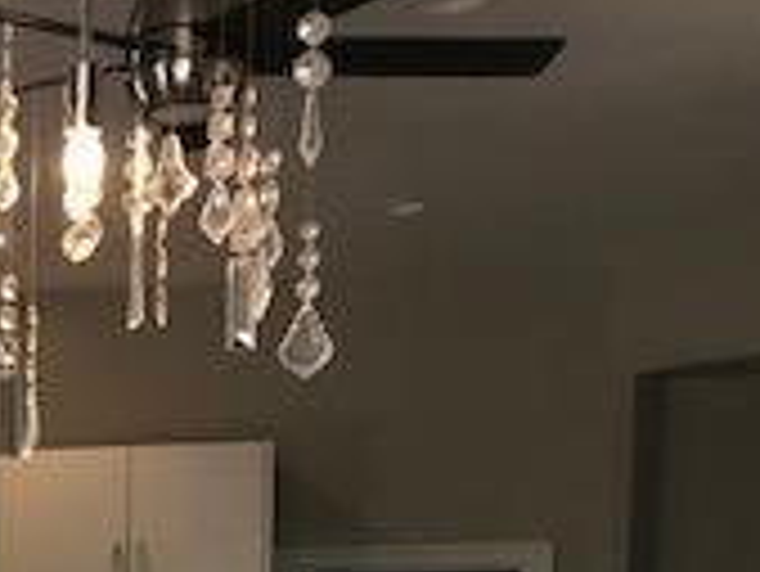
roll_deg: -0.3
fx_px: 2329
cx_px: -549
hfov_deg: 16.1
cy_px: 950
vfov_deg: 13.0
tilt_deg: -4.7
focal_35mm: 106
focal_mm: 3.99
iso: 32
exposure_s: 1/30
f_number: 1.8
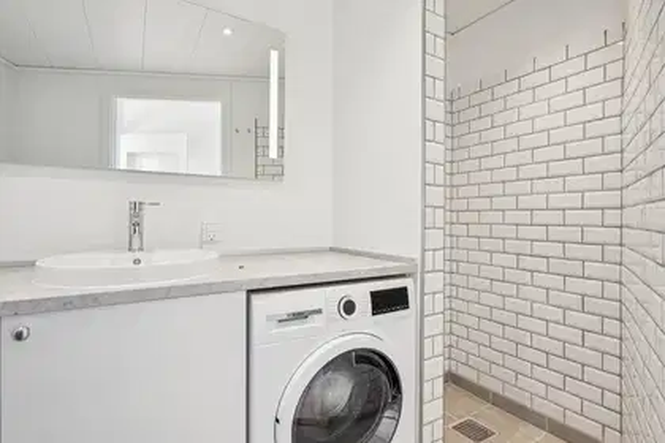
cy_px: 222
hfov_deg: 93.3
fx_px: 314
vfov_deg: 70.4
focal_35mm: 17
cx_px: 332
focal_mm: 11.5
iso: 800
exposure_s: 1/30
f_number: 8
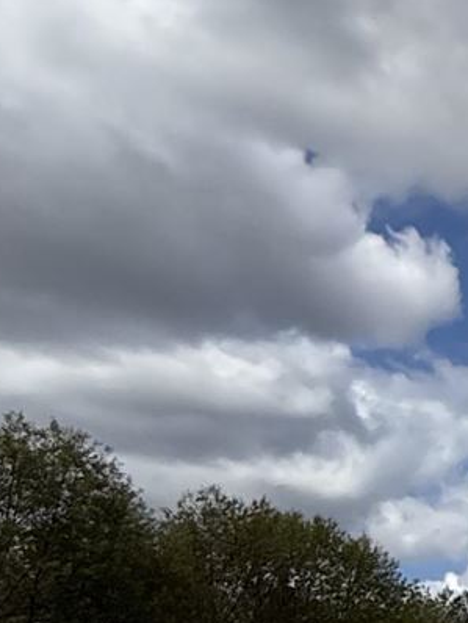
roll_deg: -0.6
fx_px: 1459
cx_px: 1329
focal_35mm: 81
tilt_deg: +8.6
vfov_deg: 23.0
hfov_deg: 11.8
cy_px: 643
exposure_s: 1/4149
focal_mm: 2.22
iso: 50
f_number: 2.2
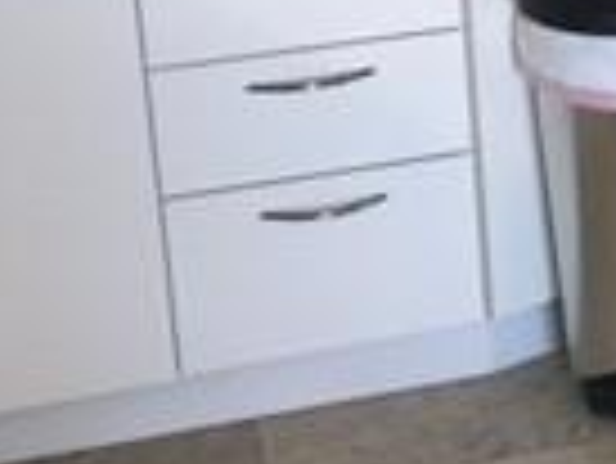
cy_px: -135
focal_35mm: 135
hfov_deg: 12.8
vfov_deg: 10.8
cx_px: 1214
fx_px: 2404
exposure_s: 1/30
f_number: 2.2
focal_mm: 4.15
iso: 100
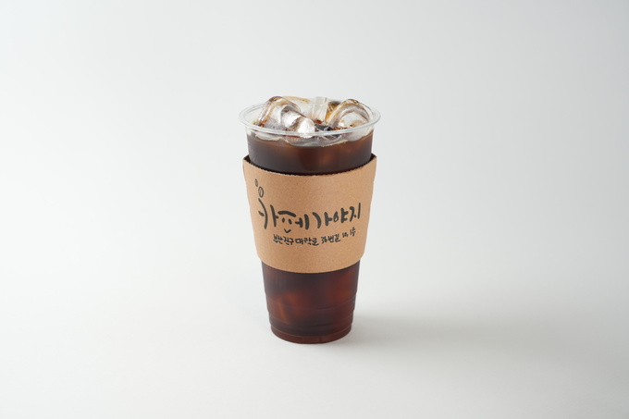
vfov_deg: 20.9
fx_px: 1135
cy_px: 210
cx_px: 314
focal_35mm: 65
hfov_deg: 31.0
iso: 640
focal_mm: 65
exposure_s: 1/100
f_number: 5.6
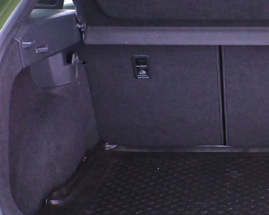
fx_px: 669
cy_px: 76
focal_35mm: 84
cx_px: 257
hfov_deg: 22.0
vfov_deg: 18.2
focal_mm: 28
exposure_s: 1/60
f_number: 4.5
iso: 11400
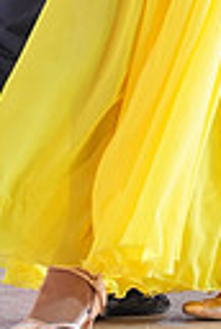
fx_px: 6081
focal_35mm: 664
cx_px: 145
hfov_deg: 2.1
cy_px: -231
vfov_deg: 3.1
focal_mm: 98
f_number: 2
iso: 1250
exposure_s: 1/500
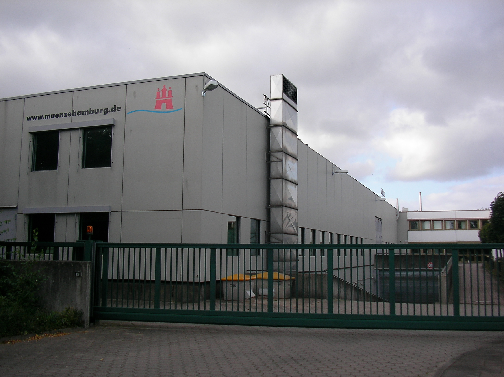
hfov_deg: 46.8
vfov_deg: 35.9
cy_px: 188
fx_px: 582
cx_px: 252
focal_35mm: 40
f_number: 2.9
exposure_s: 1/407
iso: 50
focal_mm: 6.2
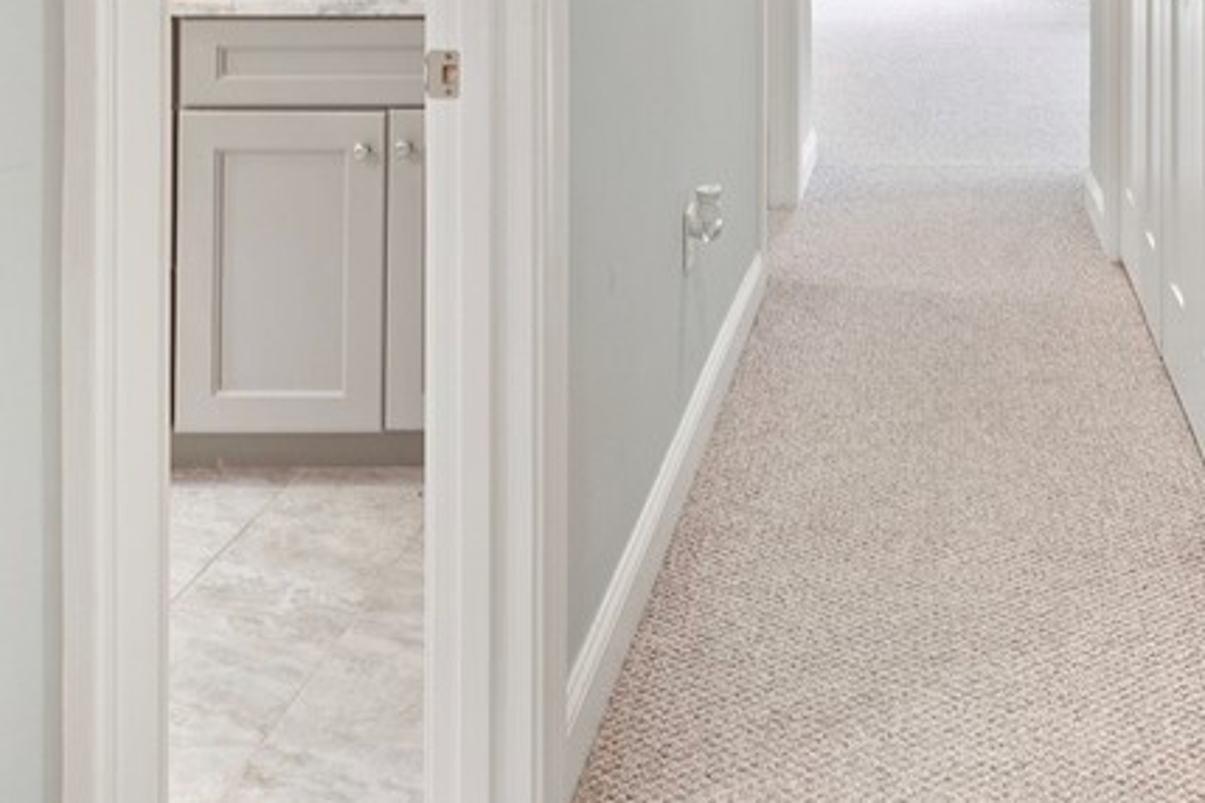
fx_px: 1272
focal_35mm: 38
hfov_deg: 48.3
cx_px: 937
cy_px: -167
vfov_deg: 29.9
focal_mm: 10
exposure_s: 1/5
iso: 400
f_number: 10
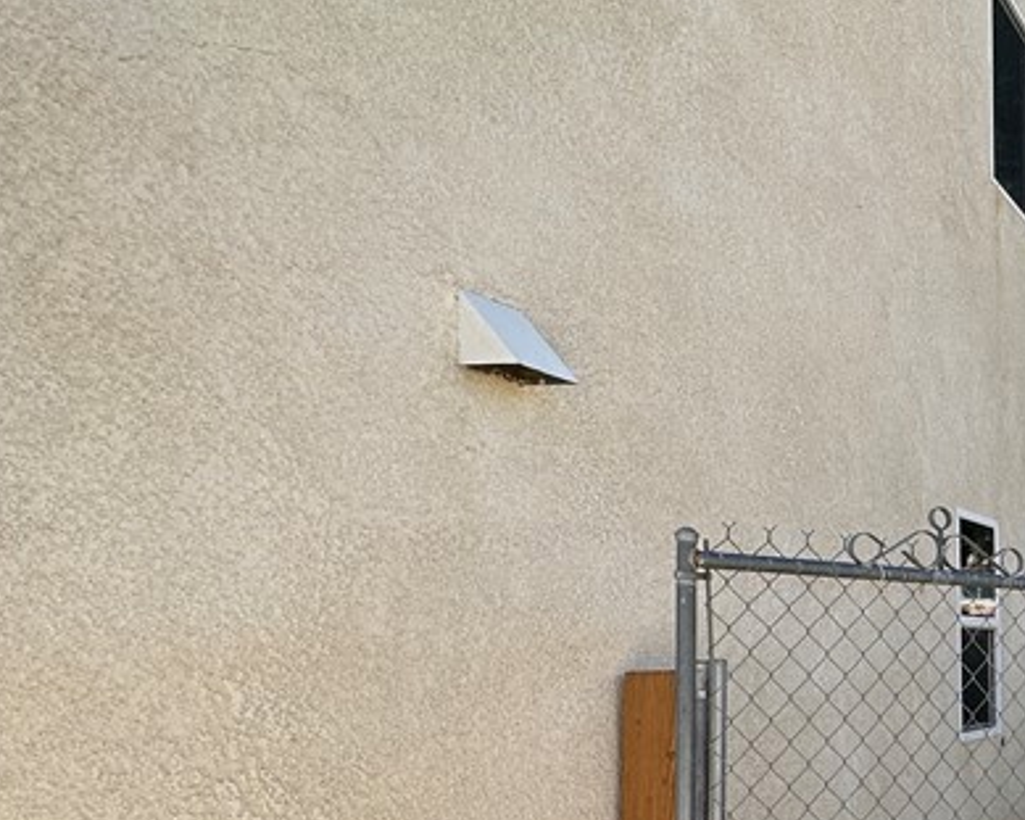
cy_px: 691
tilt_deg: -1.7
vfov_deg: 39.0
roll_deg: +0.5
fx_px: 1092
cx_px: 1333
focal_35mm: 36
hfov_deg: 34.9
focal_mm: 2.22
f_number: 2.2
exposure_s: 1/449
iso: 40
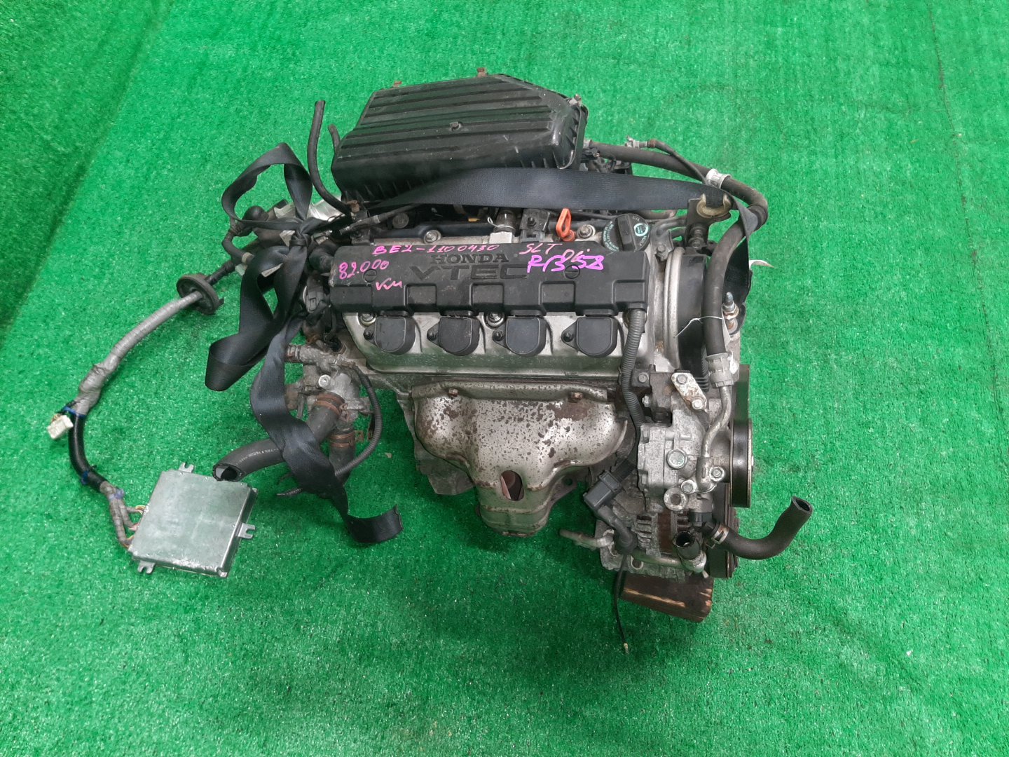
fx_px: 758
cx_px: 504
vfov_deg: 53.1
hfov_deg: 67.3
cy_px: 378
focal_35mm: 26
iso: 182
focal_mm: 3.93
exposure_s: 1/50
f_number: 1.7
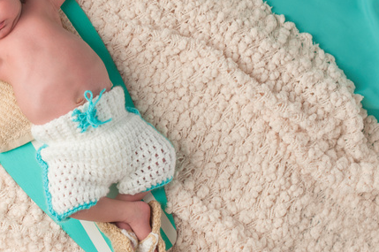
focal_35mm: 99
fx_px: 1041
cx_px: 42
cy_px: 92
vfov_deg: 13.8
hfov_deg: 20.2
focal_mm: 50
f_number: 3.5
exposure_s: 1/200
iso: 200
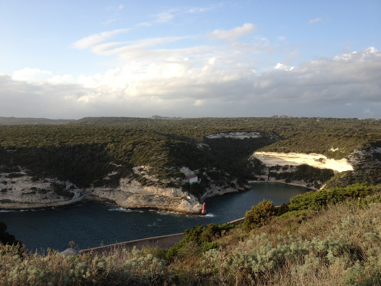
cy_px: 143
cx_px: 190
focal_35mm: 35
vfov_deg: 40.7
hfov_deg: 52.6
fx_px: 385
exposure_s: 1/627
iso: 64
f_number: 2.4
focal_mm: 4.28
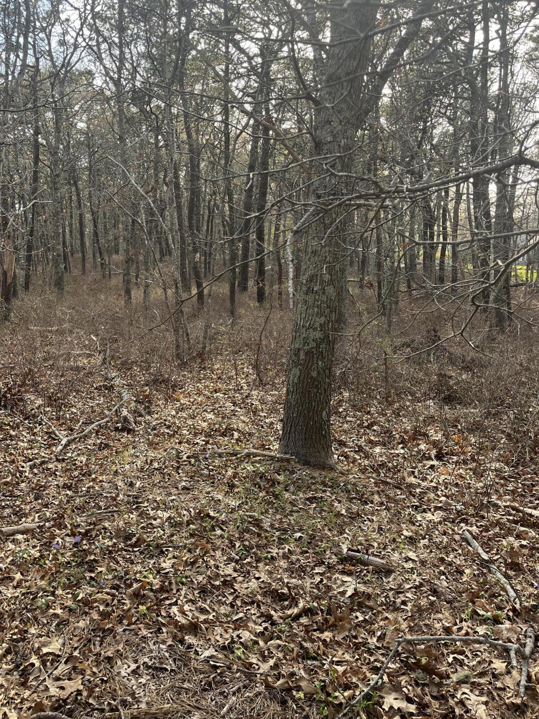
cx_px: 227
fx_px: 664
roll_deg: -0.5
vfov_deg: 56.6
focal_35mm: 32
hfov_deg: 44.0
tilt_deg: -5.2
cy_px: 312
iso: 50
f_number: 1.6
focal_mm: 5.1
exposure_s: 1/346
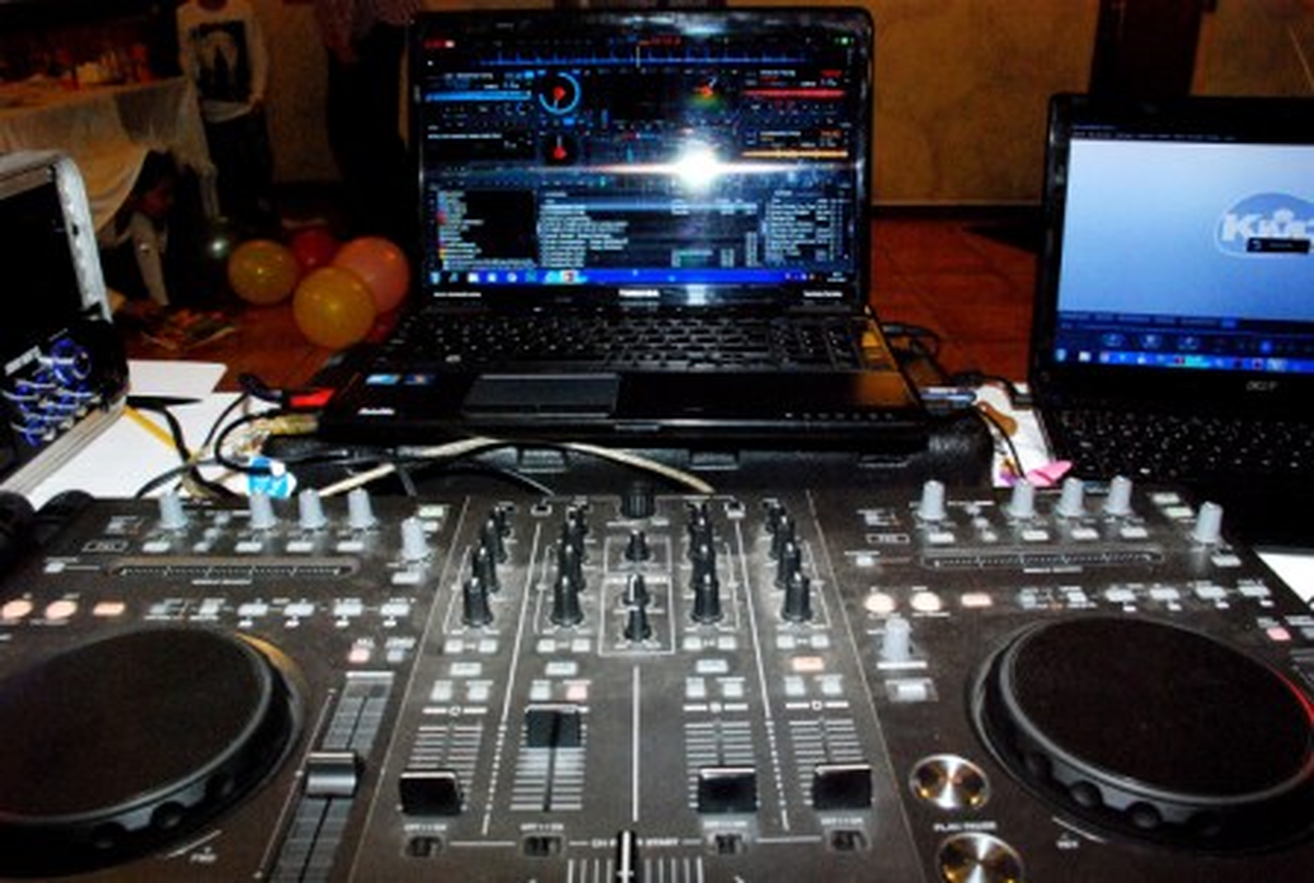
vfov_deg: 43.8
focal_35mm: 30
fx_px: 1098
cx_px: 657
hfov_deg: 61.8
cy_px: 442
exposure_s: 1/60
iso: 1600
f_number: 8
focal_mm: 20
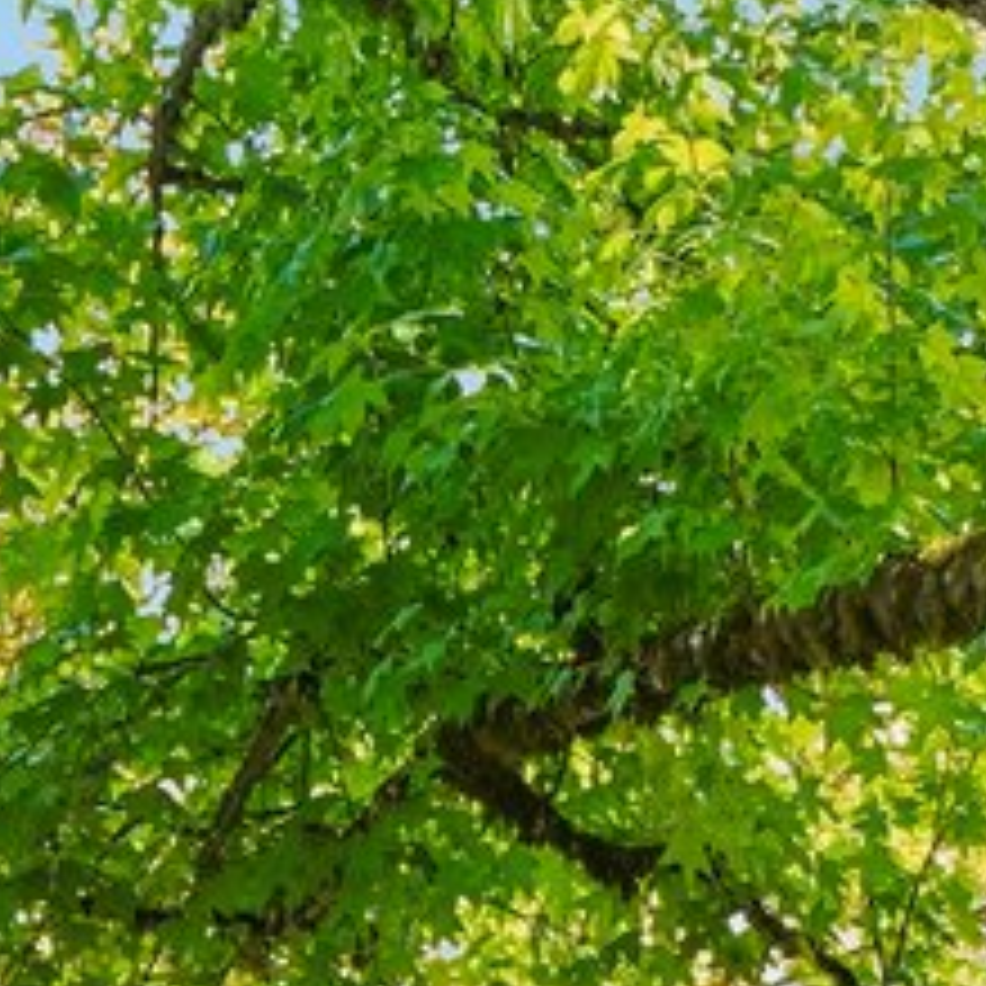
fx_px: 4866
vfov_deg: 10.2
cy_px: 2312
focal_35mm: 151
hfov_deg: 10.5
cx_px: 2098
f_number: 8
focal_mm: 19
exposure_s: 1/60
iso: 400
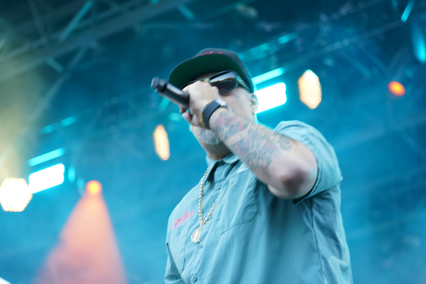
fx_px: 1242
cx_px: 213
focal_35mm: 105
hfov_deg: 19.5
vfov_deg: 13.0
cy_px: 142
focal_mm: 105
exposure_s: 1/125
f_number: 4
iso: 500
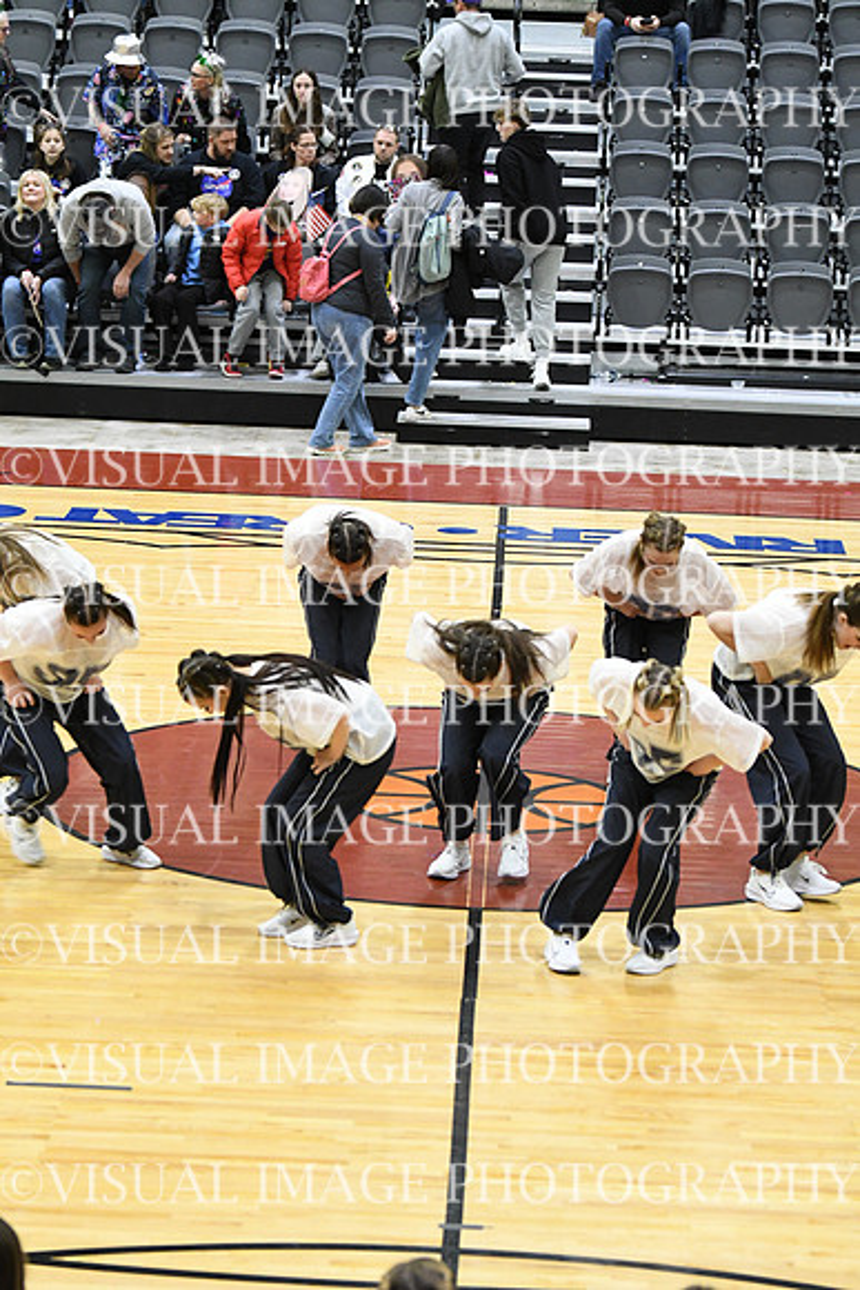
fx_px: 4405
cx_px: 430
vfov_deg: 16.6
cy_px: 645
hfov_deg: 11.2
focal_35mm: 123
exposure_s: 1/250
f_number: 4
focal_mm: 82
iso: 3200
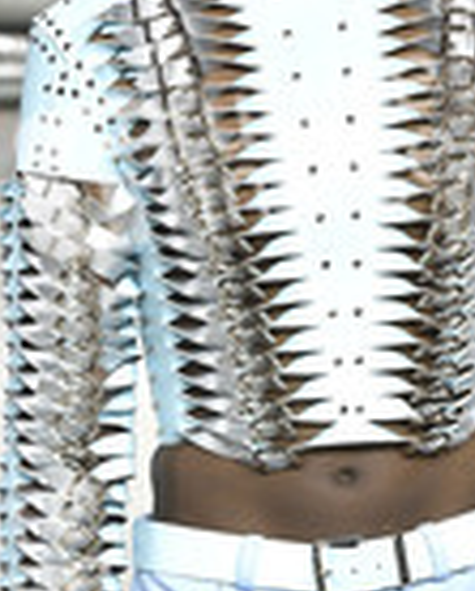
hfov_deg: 5.0
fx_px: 5412
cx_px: 359
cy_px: 373
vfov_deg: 6.2
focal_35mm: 309
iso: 2500
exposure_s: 1/320
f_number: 6.3
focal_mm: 95
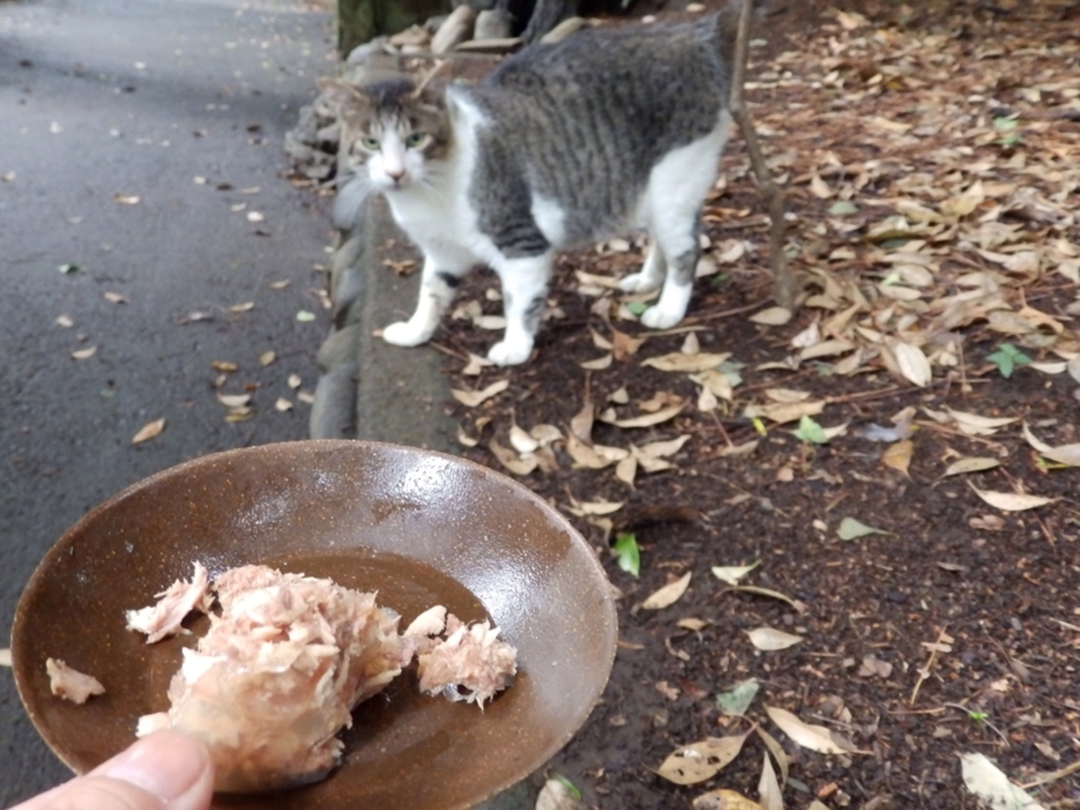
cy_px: 405
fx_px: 998
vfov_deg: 44.2
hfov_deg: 56.8
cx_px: 540
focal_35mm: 32
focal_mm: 5.7
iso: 800
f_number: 3.7
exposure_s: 1/20
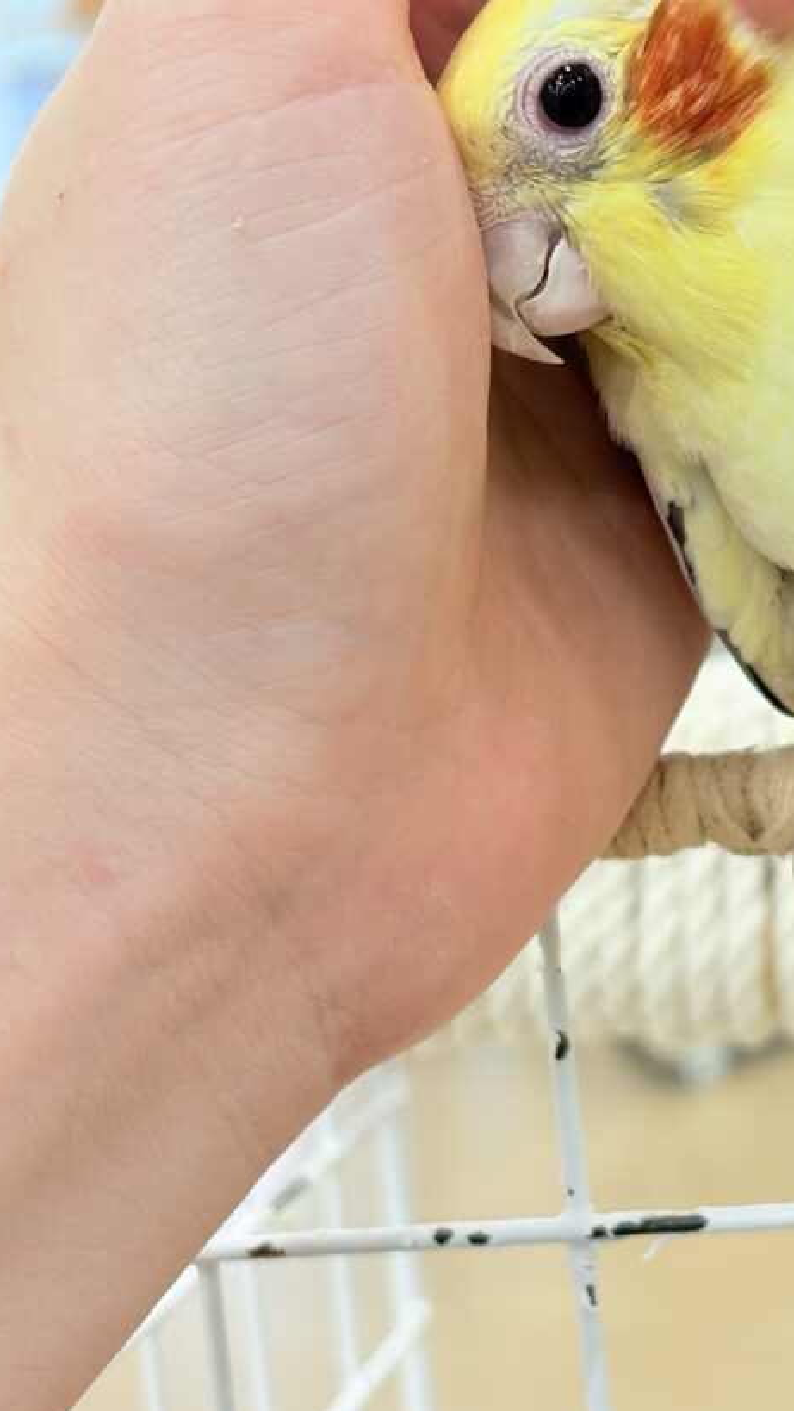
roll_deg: +7.2
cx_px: 934
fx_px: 3105
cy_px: 665
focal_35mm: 83
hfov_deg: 14.2
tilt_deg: -7.6
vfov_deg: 25.6
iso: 50
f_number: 1.6
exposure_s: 1/50
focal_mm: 5.96
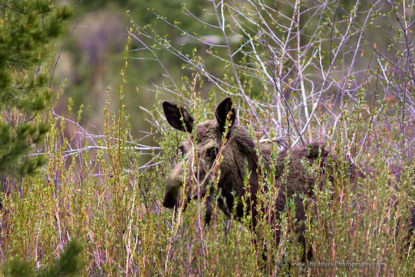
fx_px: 3459
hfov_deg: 6.9
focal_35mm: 300
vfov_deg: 4.6
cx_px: 208
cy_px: 138
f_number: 2.8
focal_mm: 200
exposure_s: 1/320
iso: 100
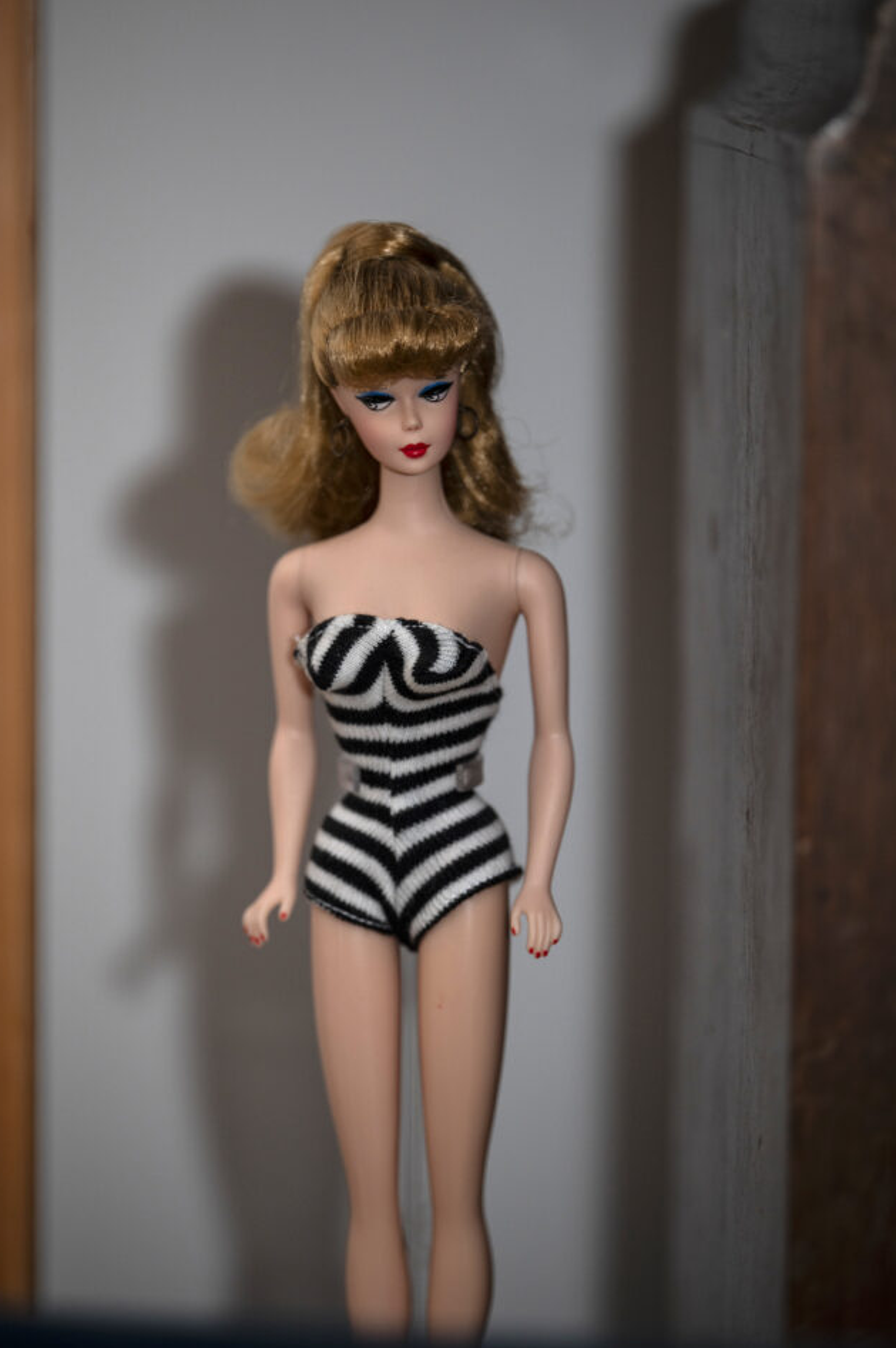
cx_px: 442
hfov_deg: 7.4
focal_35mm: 184
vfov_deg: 11.2
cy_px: 637
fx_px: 6881
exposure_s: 1/200
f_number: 2.8
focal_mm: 170
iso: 400
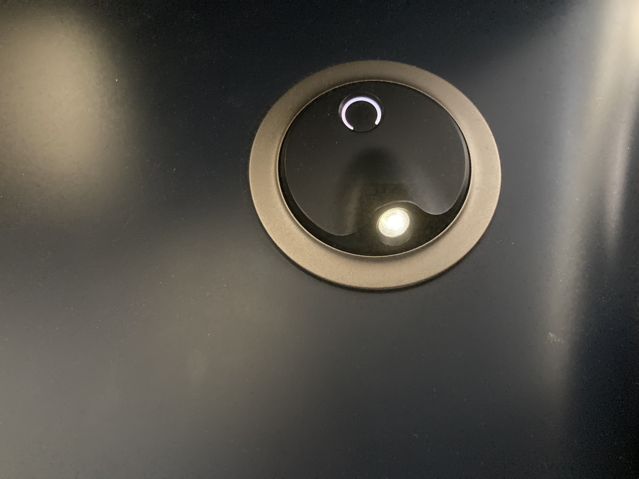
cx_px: 320
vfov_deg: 49.7
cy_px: 240
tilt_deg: +3.1
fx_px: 517
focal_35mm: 28
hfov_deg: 63.4
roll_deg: -2.2
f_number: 1.8
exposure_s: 1/25
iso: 500
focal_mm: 3.99
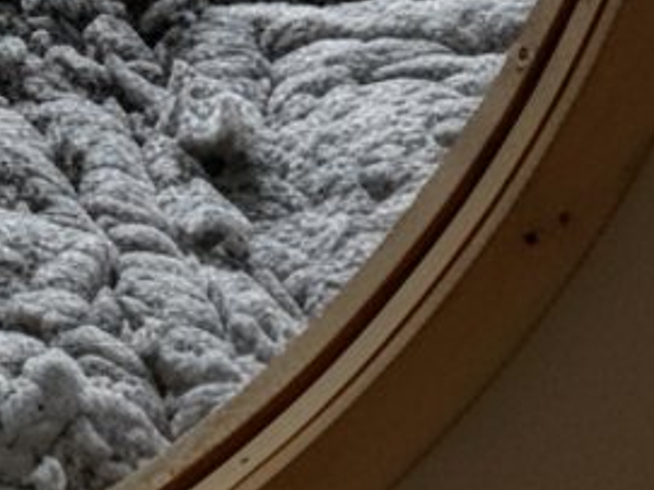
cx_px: -560
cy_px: -488
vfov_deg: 12.7
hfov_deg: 16.0
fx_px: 1926
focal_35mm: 102
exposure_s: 1/1082
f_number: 1.8
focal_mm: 6.4
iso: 1253
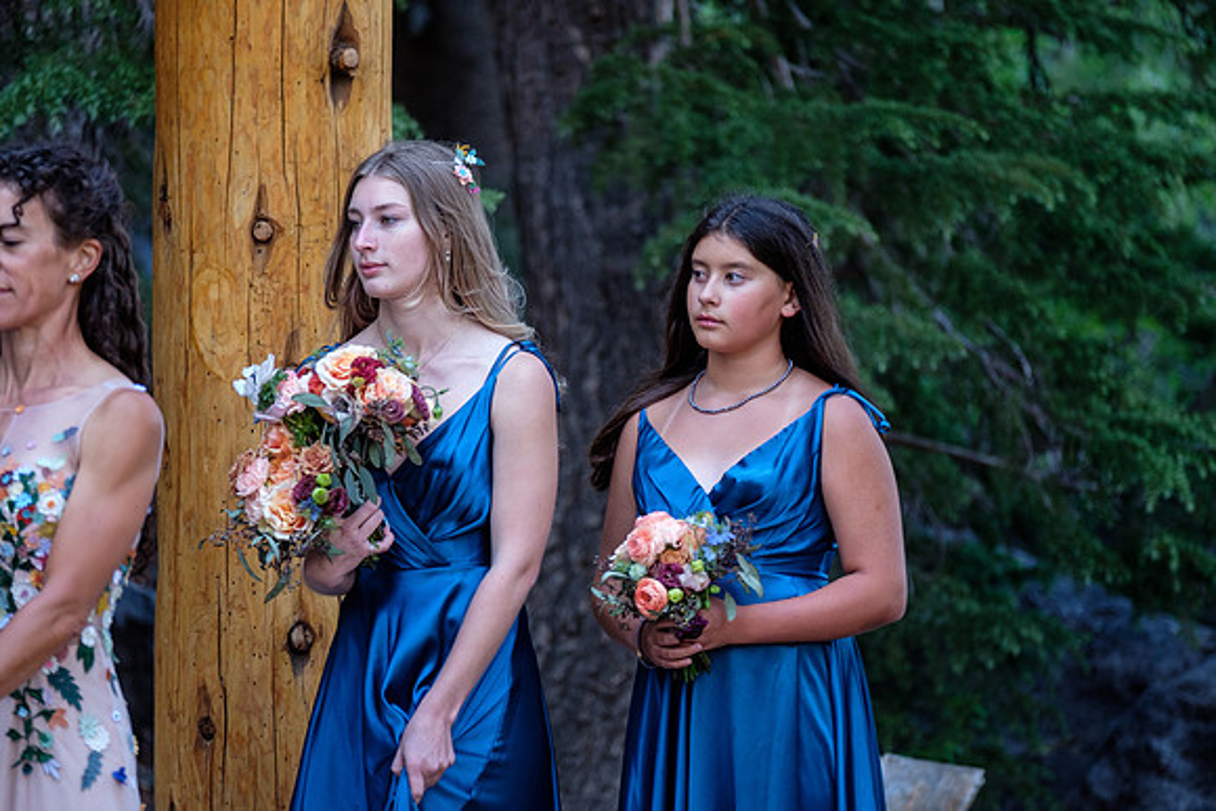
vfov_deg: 6.5
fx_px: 7095
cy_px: 406
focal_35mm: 210
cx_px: 608
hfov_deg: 9.8
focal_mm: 140
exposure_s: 1/140
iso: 1000
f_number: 2.8
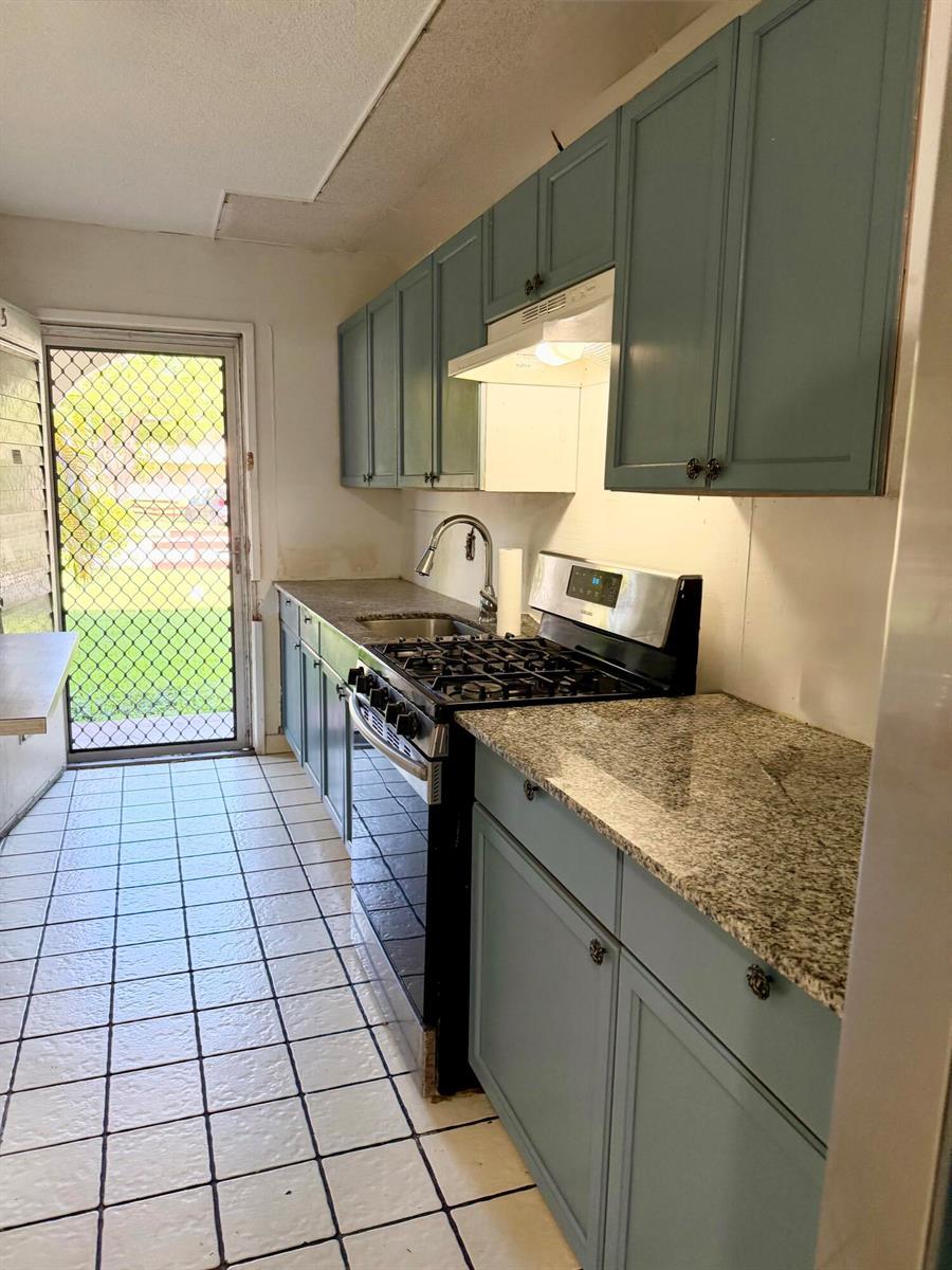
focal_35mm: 24
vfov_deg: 71.6
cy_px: 635
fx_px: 880
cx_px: 476
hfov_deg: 56.8
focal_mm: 6.76
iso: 250
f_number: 1.78
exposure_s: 1/120
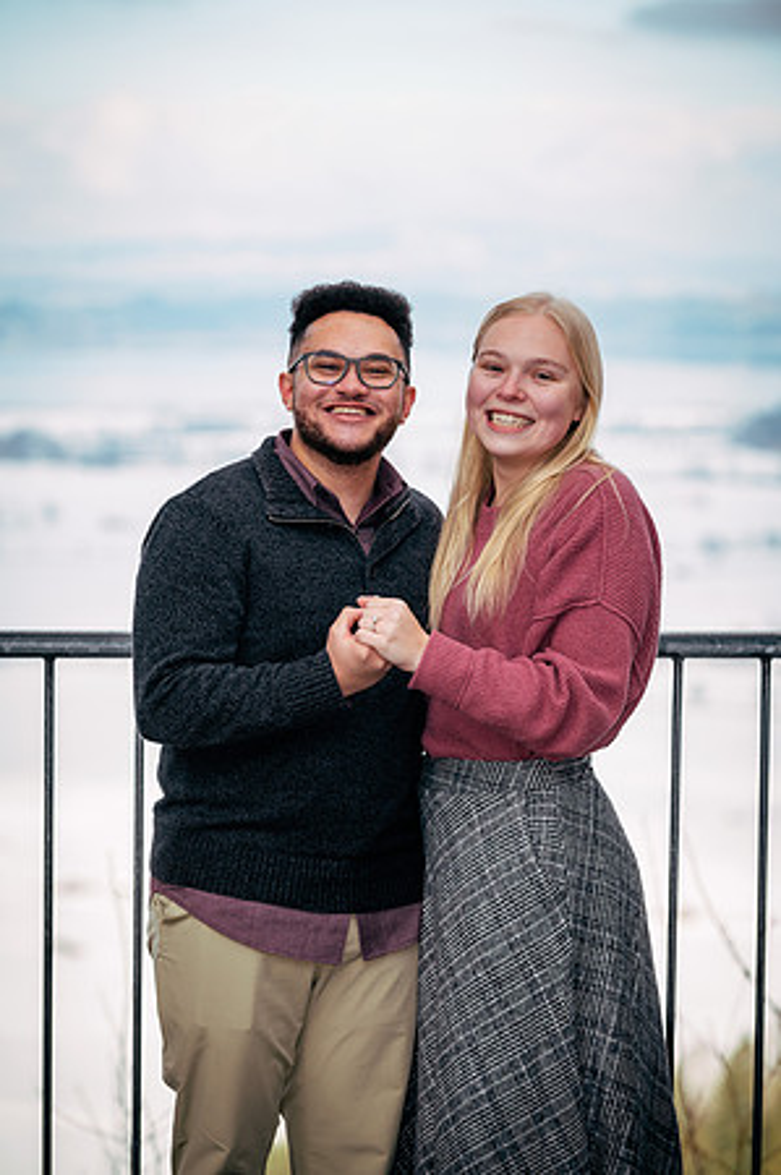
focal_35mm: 135
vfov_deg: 15.2
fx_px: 4403
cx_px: 390
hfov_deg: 10.1
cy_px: 588
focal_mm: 135
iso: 250
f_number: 5
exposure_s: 1/800
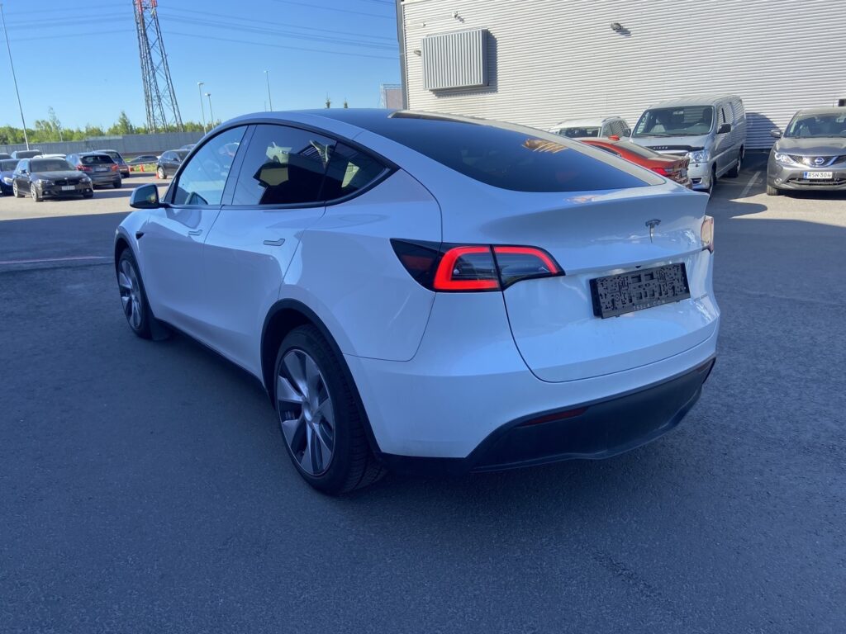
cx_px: 423
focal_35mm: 26
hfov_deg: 67.3
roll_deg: +4.1
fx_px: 635
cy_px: 317
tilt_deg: -17.0
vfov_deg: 53.1
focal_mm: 4.25
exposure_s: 1/981
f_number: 1.8
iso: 32
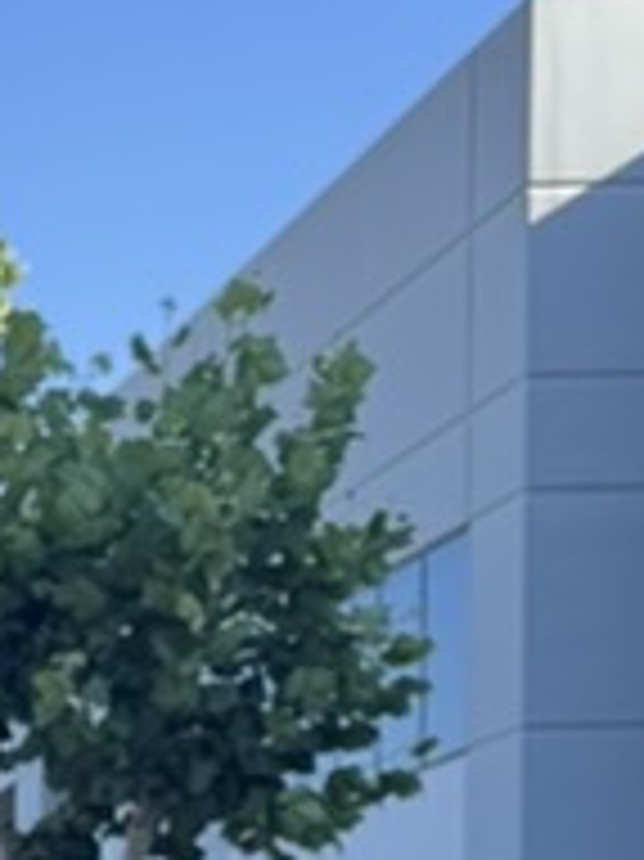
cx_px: -752
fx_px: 3203
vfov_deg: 13.7
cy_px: 1531
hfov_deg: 10.3
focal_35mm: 129
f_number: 1.78
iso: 80
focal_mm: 6.76
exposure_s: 1/723
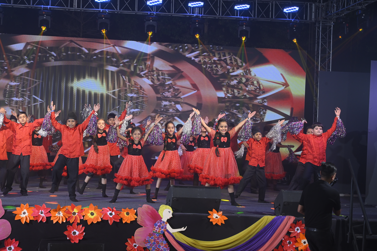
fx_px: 733
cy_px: 126
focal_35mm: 70
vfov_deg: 19.4
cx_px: 188
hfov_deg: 28.9
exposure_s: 1/200
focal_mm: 70
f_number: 9
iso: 1000
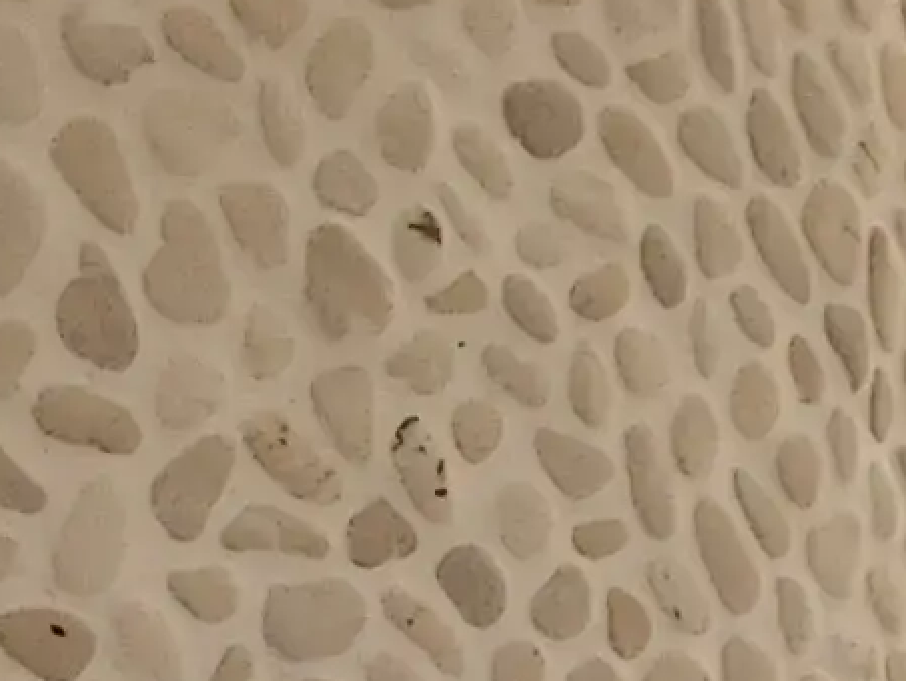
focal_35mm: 116
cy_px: 1831
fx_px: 3039
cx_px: 1092
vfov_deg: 10.3
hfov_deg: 16.3
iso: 200
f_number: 2.2
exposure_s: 1/60
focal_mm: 1.65
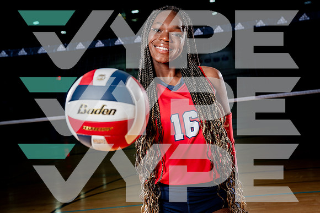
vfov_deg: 22.5
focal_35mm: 60
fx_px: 537
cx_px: 160
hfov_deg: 33.2
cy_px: 106
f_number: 5.6
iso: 250
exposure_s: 1/250
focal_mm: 56
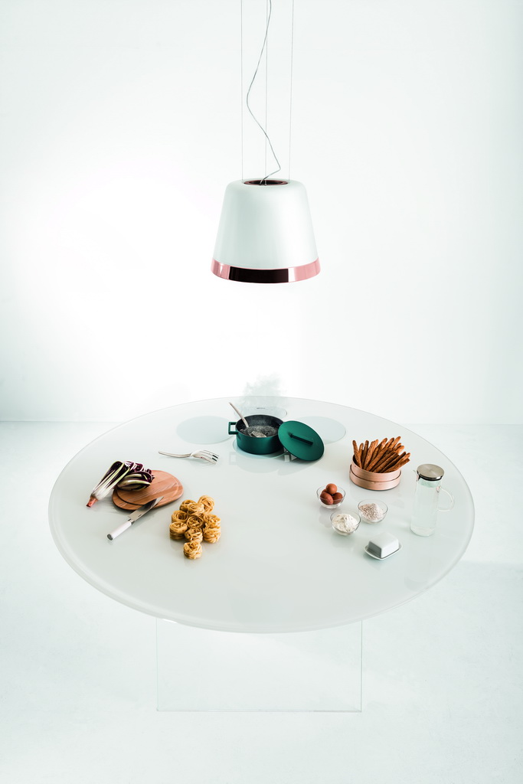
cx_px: 262
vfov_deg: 58.7
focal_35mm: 32
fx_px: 697
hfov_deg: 41.1
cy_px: 392
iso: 64
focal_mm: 32
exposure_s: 1/125
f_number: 11
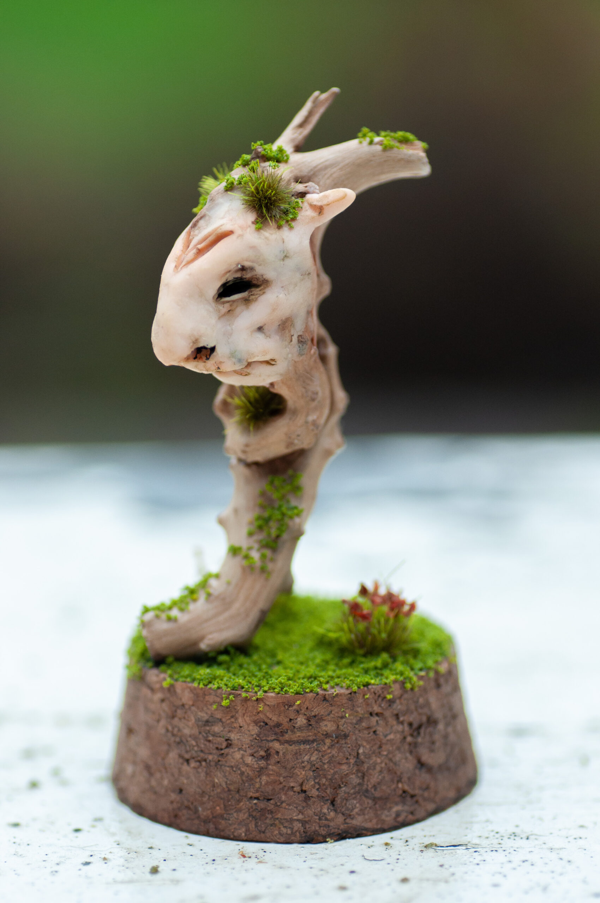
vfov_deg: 15.2
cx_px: 300
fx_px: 3384
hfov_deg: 10.1
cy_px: 452
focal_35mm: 135
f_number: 5
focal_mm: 90
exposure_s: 1/320
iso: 640
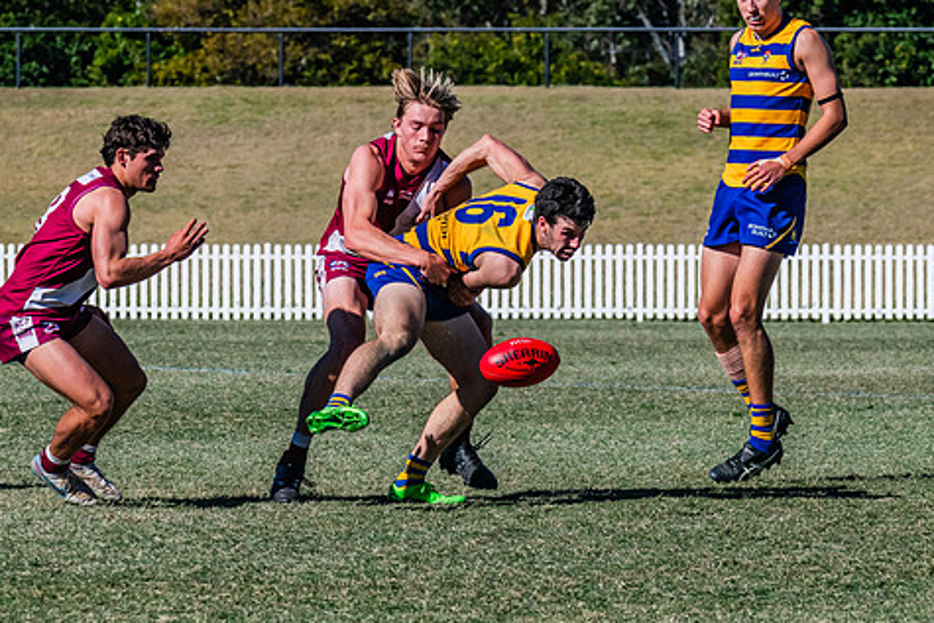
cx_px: 493
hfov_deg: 5.0
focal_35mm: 416
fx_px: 10796
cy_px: 249
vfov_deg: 3.3
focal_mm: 250
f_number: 13
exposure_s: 1/1600
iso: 800
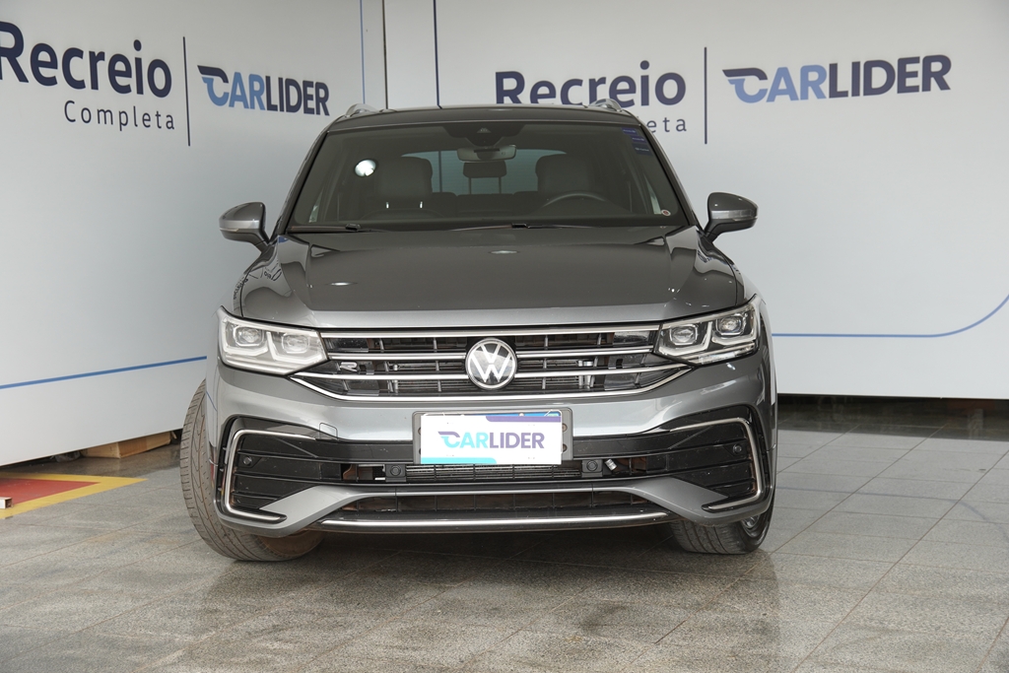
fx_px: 1598
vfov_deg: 23.8
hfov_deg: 35.0
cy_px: 336
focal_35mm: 57
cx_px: 504
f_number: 4.5
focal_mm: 38
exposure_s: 1/200
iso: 200
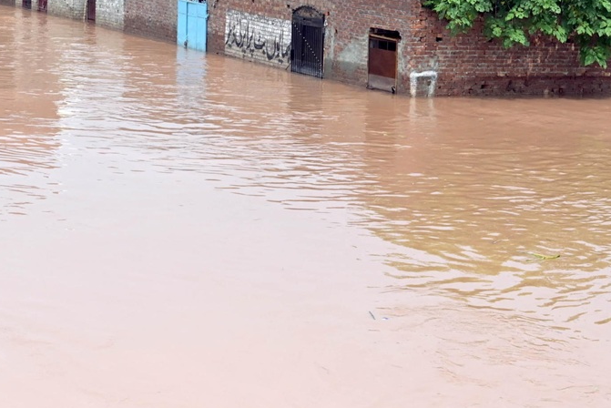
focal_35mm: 96
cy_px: 124
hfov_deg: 21.1
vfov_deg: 14.2
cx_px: 452
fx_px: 1630
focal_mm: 43
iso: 500
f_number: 4
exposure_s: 1/8000
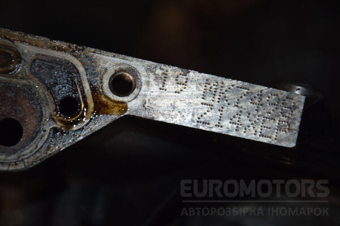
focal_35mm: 158
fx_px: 1487
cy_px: 113
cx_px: 170
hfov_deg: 13.0
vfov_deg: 8.7
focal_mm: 105
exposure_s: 1/60
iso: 800
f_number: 5.6
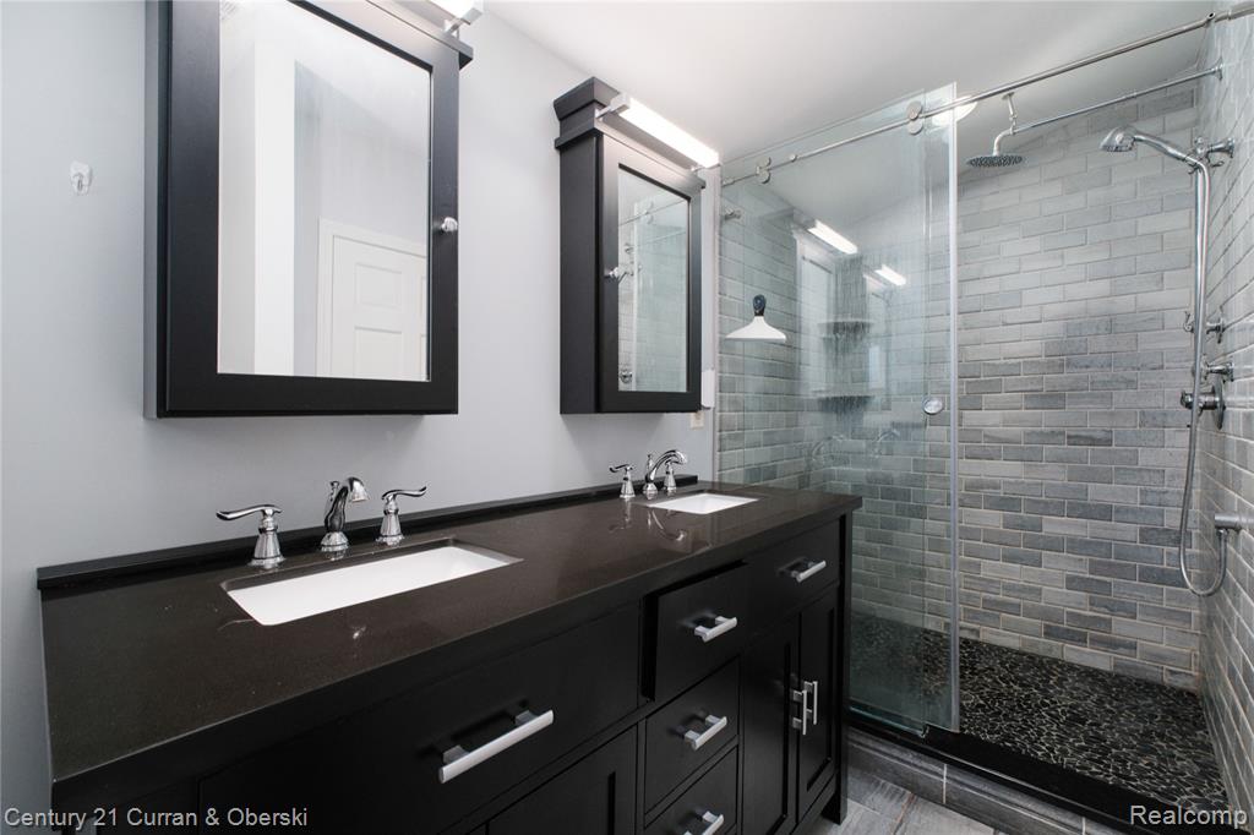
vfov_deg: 77.3
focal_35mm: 15
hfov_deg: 100.4
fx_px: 522
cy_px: 418
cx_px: 627
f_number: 6.4
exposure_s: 1/125
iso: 800
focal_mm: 10
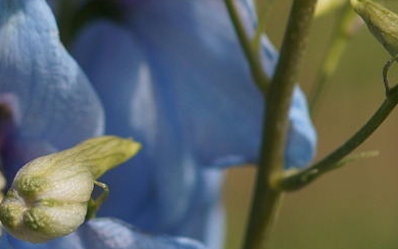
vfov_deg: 2.8
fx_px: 5099
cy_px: -54
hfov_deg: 4.4
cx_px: -190
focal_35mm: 470
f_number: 4
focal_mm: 100
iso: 100
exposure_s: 1/1000
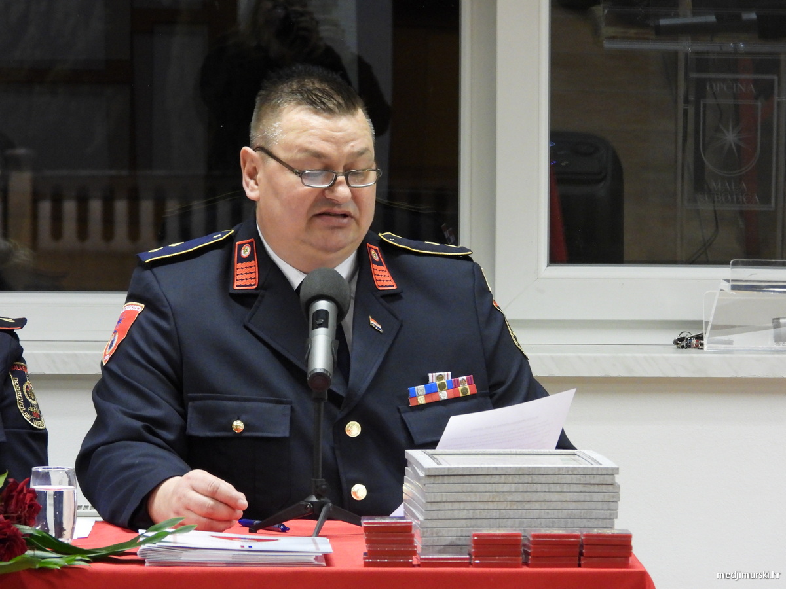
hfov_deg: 6.6
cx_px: 393
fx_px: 6812
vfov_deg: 5.0
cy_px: 294
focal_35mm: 300
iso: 800
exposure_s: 1/15
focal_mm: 53.9
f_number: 4.5
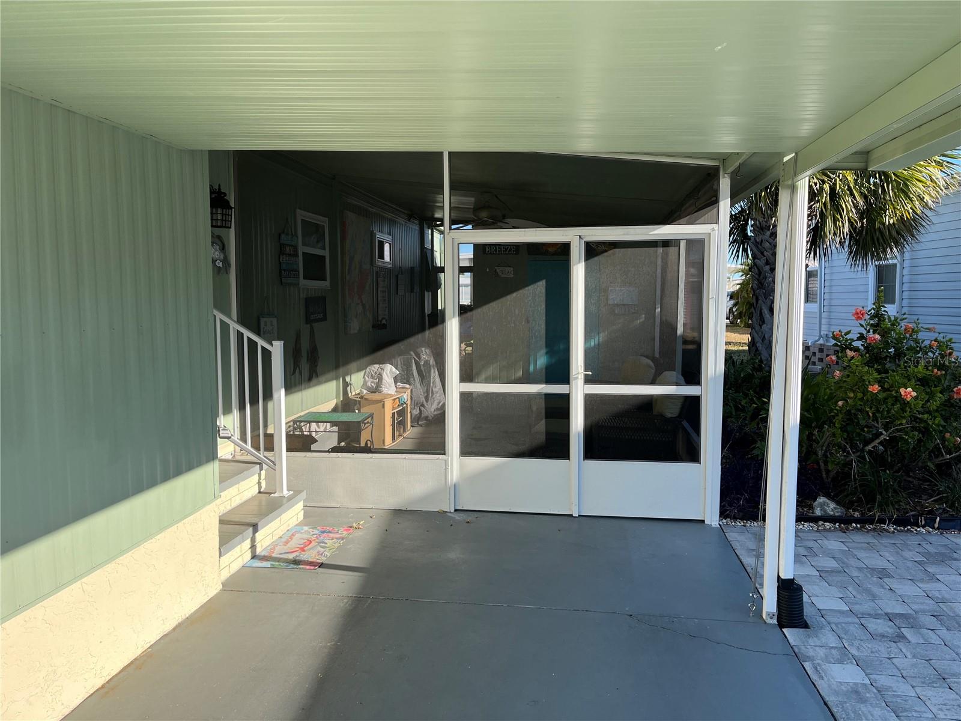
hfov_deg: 67.3
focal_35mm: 26
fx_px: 722
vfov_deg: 53.1
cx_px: 480
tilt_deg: -1.9
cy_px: 360
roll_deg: +0.3
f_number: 1.6
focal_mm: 5.1
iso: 50
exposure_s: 1/1186
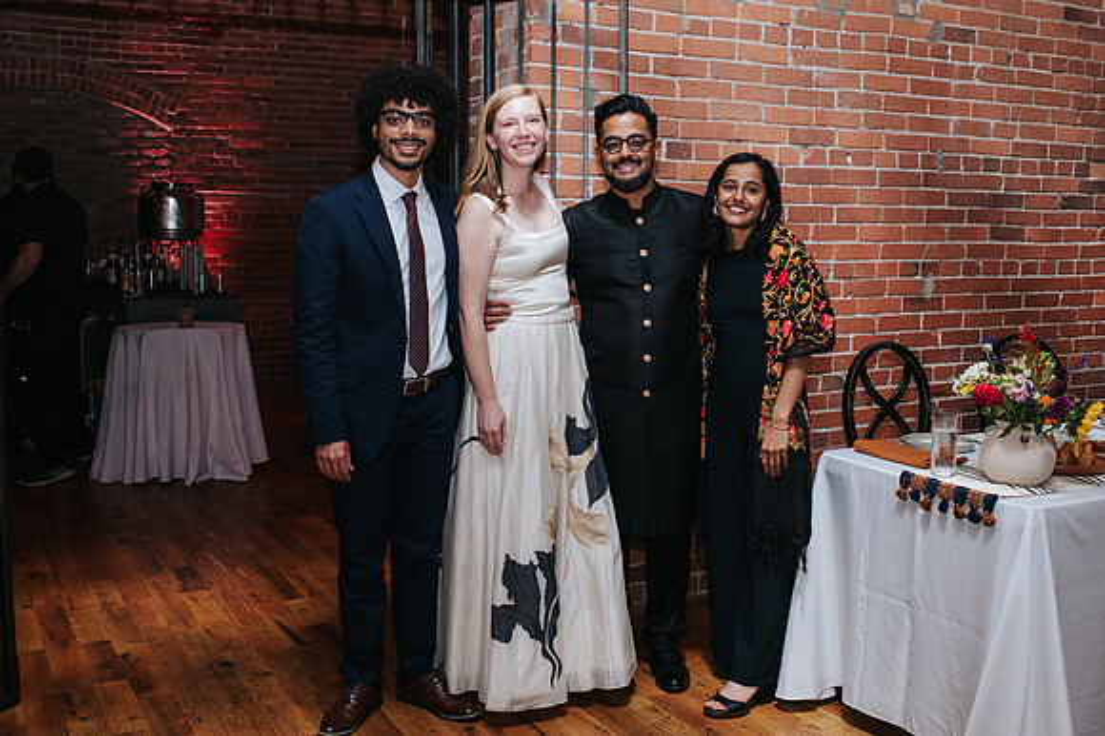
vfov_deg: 34.0
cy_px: 350
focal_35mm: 39
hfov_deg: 49.4
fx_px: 1201
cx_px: 547
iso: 800
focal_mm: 35
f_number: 4
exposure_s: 1/200
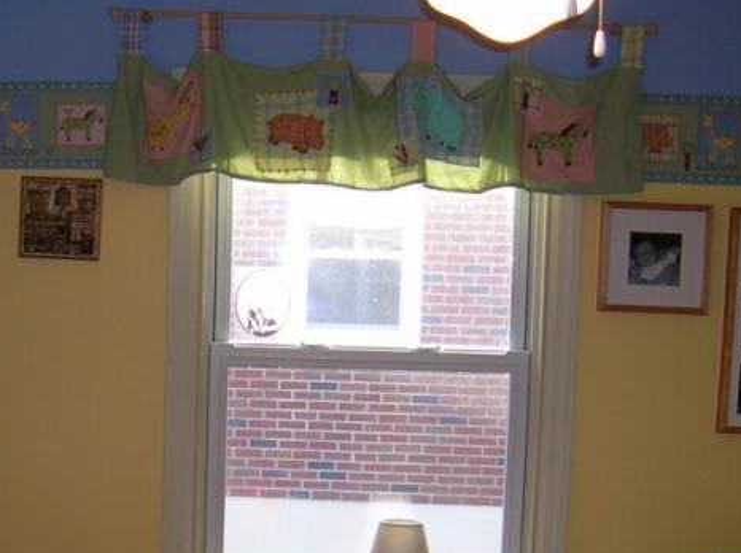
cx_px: 141
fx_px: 1603
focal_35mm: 75
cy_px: 521
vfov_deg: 19.2
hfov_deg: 25.5
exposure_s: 1/30
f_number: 2.9
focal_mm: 5.7
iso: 50
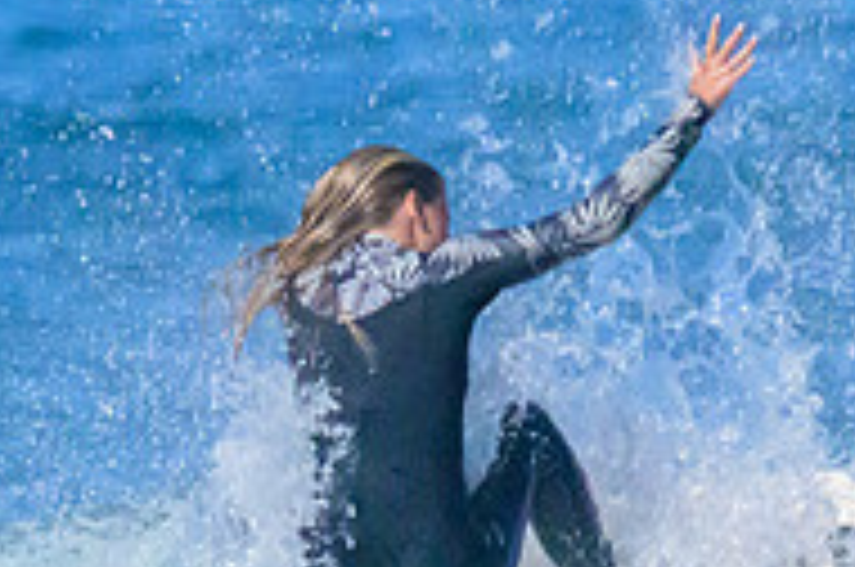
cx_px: 563
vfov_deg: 0.6
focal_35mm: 2473
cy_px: 664
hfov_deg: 0.8
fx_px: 58634
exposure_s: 1/2000
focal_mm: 680
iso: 20000
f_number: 11
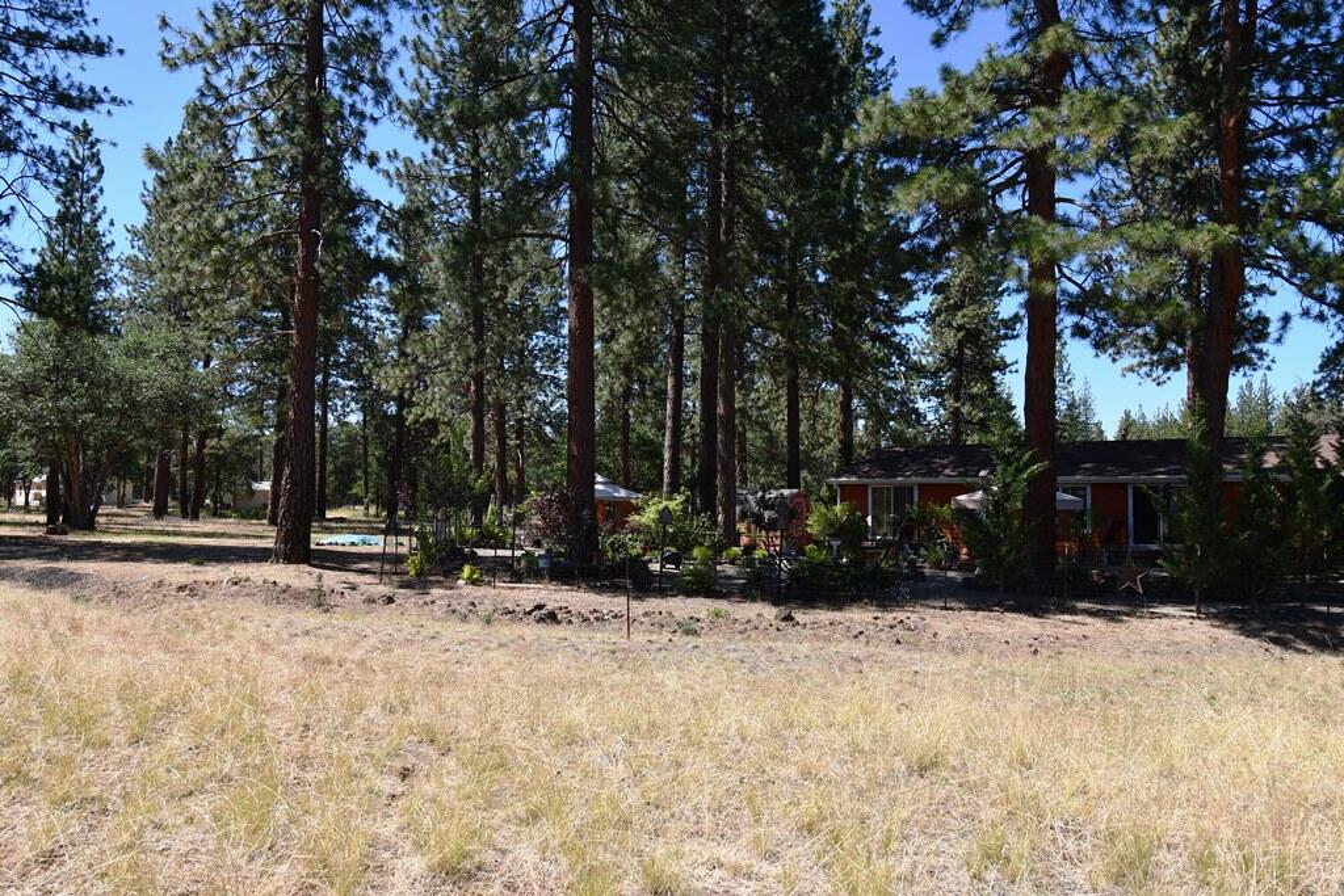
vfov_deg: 43.6
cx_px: 672
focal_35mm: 30
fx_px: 1120
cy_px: 448
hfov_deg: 61.9
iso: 100
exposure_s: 1/250
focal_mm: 20
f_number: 8
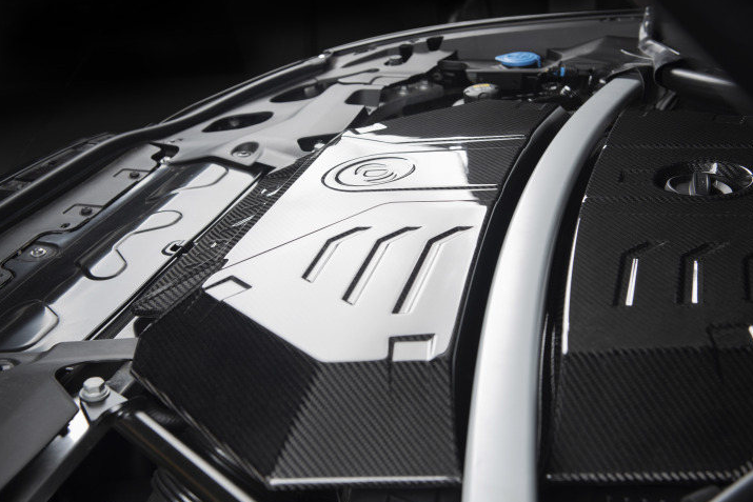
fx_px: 983
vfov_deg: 28.7
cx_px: 419
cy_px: 252
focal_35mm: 47
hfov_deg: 41.8
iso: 100
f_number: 5.6
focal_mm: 42
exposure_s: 1/125
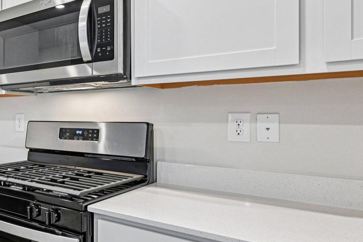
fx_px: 333
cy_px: 118
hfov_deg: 46.9
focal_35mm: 33
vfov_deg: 40.0
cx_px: -7
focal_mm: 14
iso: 400
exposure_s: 1/10
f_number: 8
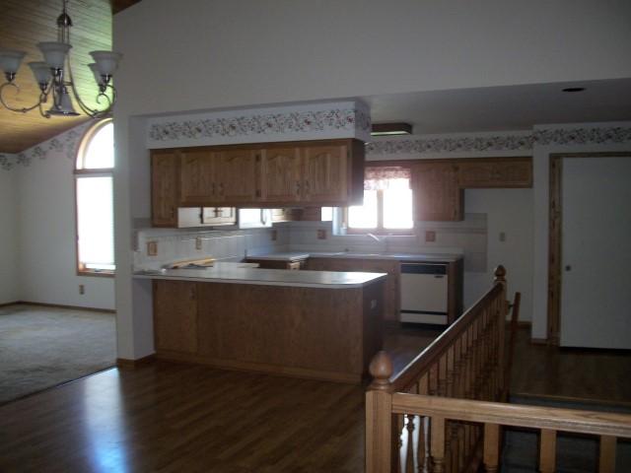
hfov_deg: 56.8
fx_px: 583
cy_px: 236
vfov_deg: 44.2
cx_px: 316
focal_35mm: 32
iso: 160
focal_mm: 5.7
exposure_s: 1/30
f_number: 2.9
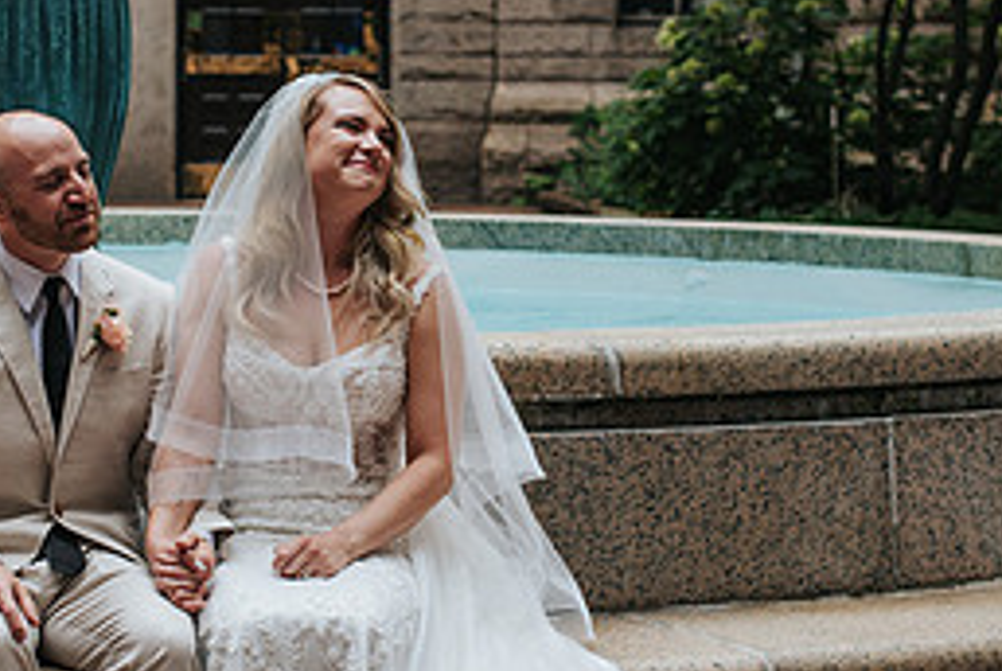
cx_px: 337
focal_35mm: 140
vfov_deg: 9.8
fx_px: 3901
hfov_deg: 14.6
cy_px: 273
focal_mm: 50
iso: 450
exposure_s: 1/400
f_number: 4
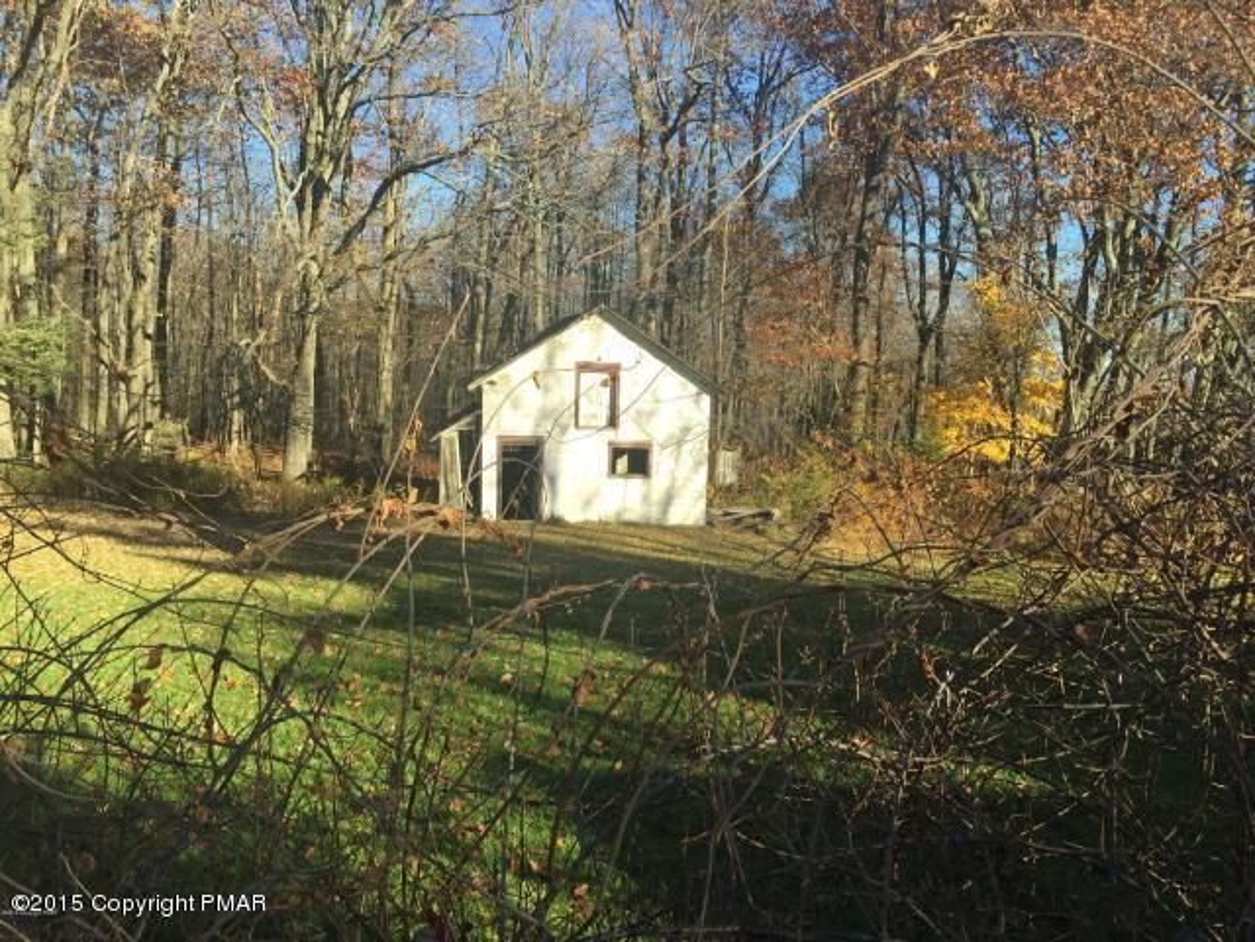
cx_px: 628
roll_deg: -1.6
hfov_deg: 61.7
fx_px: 1051
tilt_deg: -6.1
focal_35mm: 29
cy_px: 471
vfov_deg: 48.2
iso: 32
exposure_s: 1/706
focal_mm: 4.15
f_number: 2.2
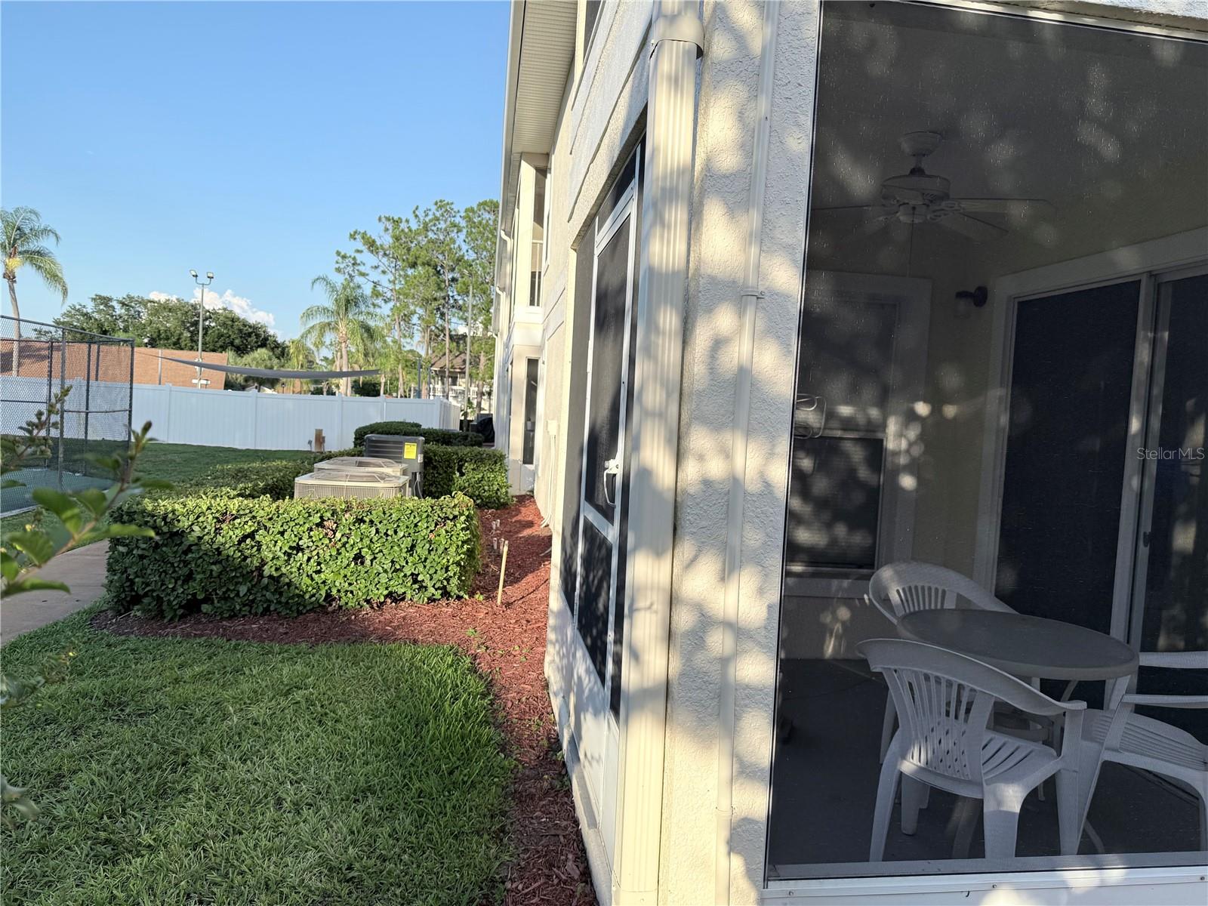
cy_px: 453
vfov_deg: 56.8
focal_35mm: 24
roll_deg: -2.3
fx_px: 838
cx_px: 604
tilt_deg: -1.8
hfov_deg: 71.6
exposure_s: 1/2445
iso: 80
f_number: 1.78
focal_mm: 6.76
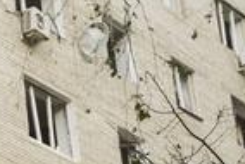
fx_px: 1334
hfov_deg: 9.5
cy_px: 155
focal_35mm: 196
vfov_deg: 7.0
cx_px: -319
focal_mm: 35.7
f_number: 2.8
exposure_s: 1/2500
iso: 800
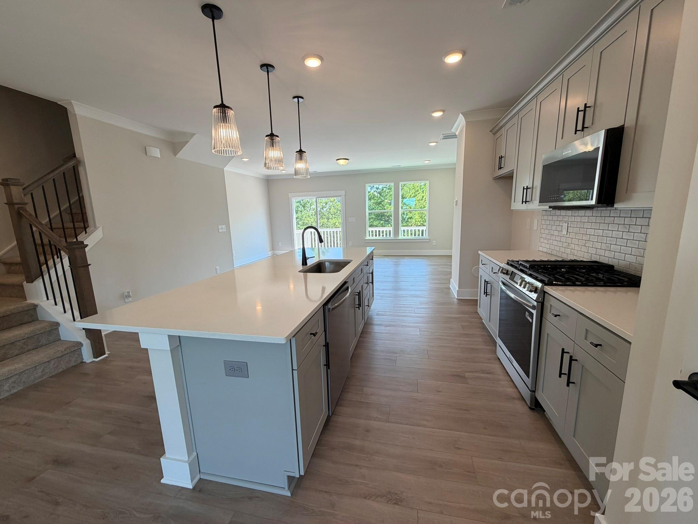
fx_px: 282
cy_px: 262
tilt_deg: -9.9
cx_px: 349
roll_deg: +1.9
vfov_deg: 85.7
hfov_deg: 102.1
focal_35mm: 14
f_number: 2.2
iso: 64
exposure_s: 1/120
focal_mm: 2.22
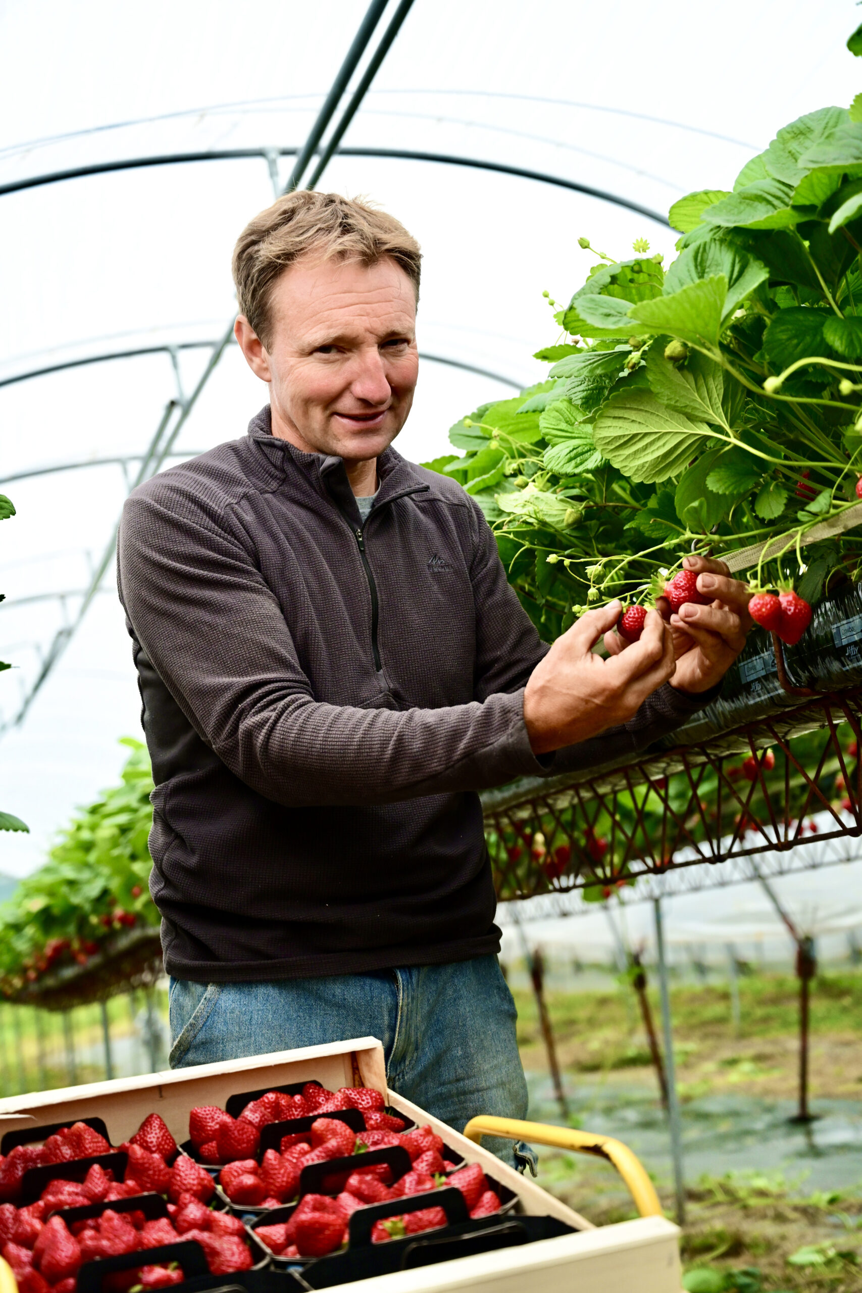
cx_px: 431
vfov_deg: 36.9
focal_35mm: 54
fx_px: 1939
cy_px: 646
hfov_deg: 25.1
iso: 1000
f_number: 4
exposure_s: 1/200
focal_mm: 54
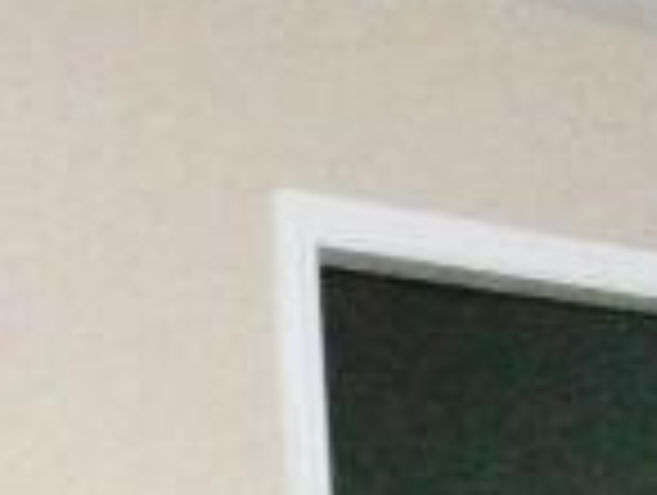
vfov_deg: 8.1
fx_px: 3194
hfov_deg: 8.9
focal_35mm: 168
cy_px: 1197
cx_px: 2156
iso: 640
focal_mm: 4.3
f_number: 3.3
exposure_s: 1/125
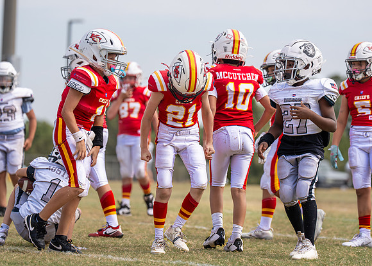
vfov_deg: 6.6
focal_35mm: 218
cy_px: 116
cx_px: 201
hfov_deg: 9.2
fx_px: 2304
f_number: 2.8
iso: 160
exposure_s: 1/3200
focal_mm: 148
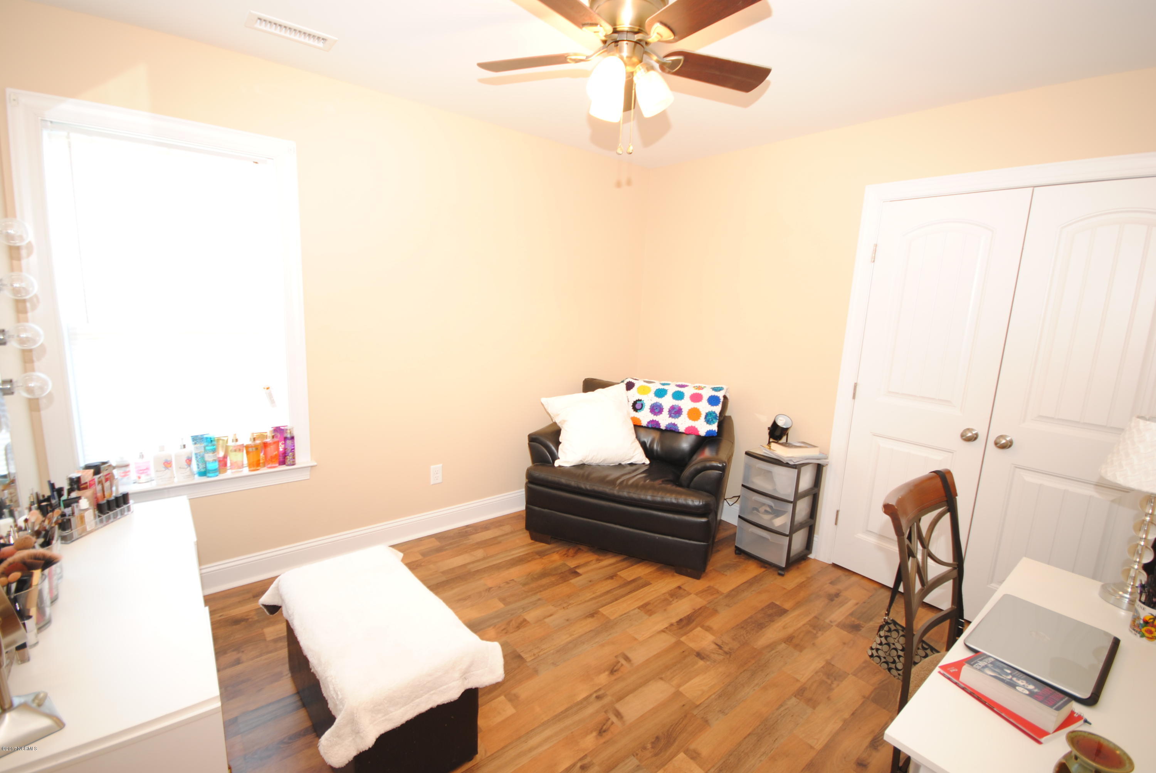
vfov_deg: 77.5
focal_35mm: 15
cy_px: 386
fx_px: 482
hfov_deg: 100.3
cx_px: 578
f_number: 4
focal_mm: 10
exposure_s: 1/4
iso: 100
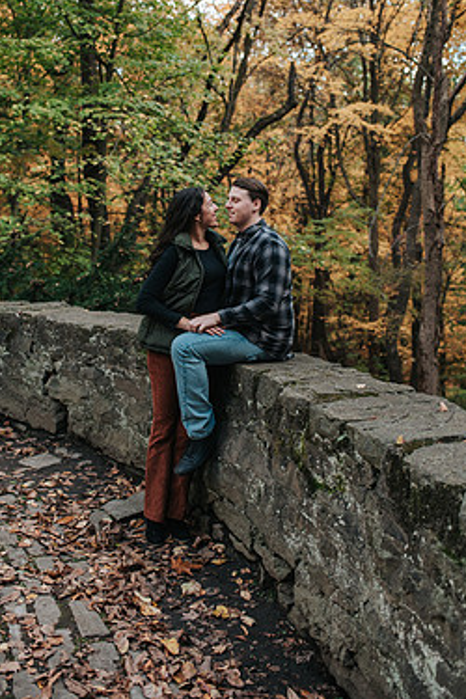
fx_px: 815
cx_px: 220
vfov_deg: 46.2
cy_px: 281
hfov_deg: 31.9
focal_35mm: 42
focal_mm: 35
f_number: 3.2
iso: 1000
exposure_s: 1/320
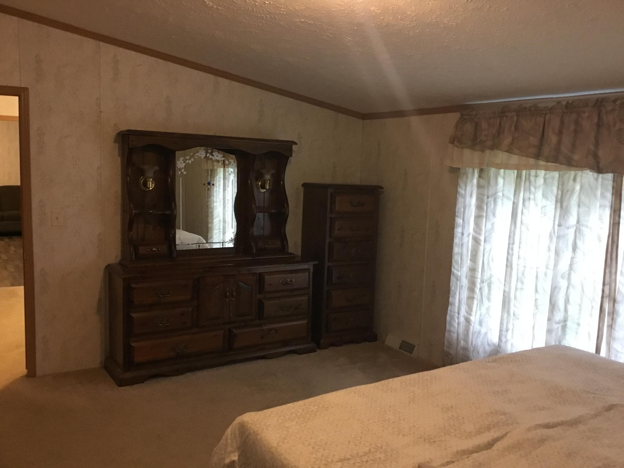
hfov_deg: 58.4
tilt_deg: -7.3
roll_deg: -1.8
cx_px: 312
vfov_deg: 45.4
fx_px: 559
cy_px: 234
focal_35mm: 31
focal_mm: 3.3
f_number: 2.4
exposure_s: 1/30
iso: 250
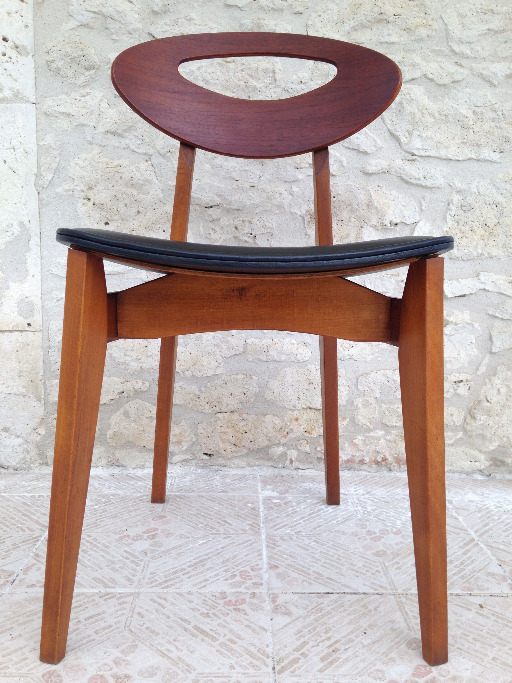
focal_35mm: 33
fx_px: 651
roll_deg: -0.4
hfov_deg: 42.9
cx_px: 256
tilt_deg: -6.7
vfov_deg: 55.4
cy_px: 342
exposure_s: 1/205
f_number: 2.4
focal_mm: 4.12
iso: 50
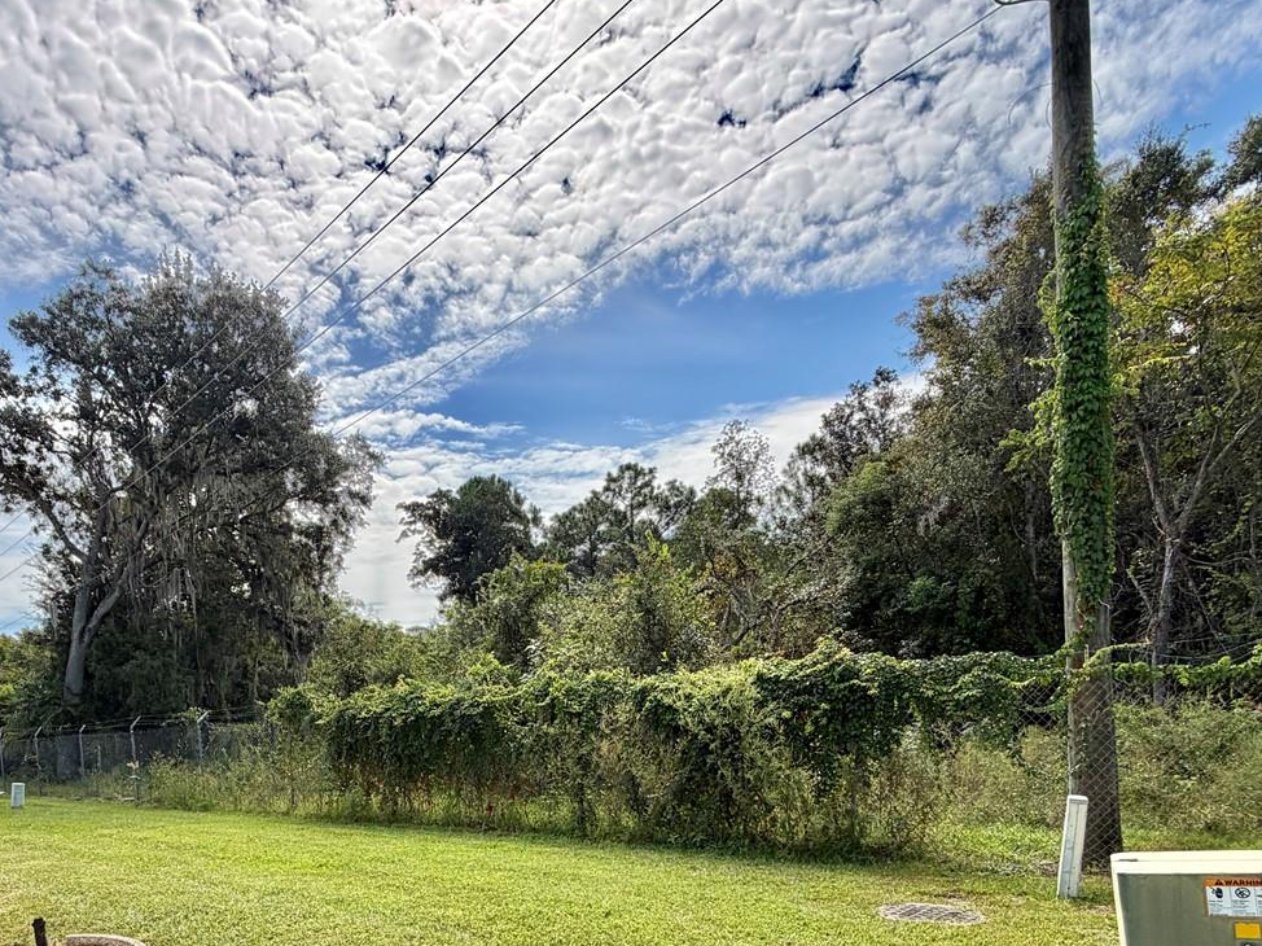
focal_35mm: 23
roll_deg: +2.1
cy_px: 743
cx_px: 446
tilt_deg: -1.8
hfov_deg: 72.2
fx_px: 838
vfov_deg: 55.2
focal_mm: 2.22
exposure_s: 1/942
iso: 25
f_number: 2.2
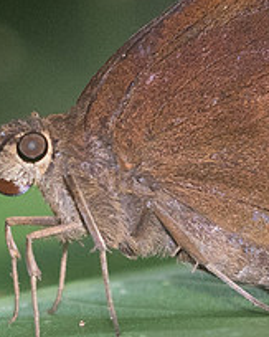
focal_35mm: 1619
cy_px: 170
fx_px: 16124
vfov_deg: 1.2
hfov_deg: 1.0
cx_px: 265
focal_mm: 150
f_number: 5.6
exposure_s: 1/250
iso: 800
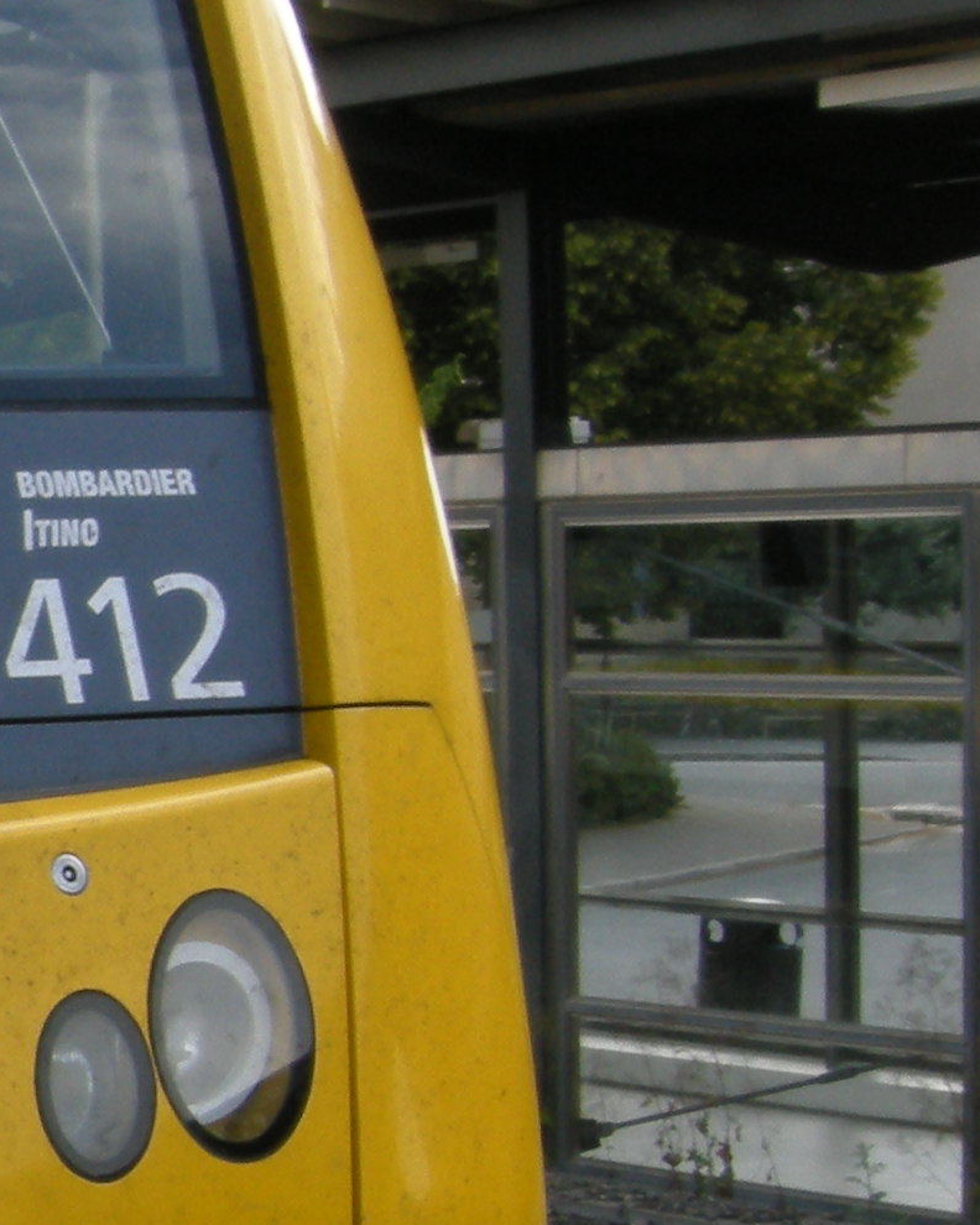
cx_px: -1189
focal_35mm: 138
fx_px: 5003
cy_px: 866
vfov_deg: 13.9
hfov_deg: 10.1
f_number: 6.8
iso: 64
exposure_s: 1/60
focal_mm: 7.5
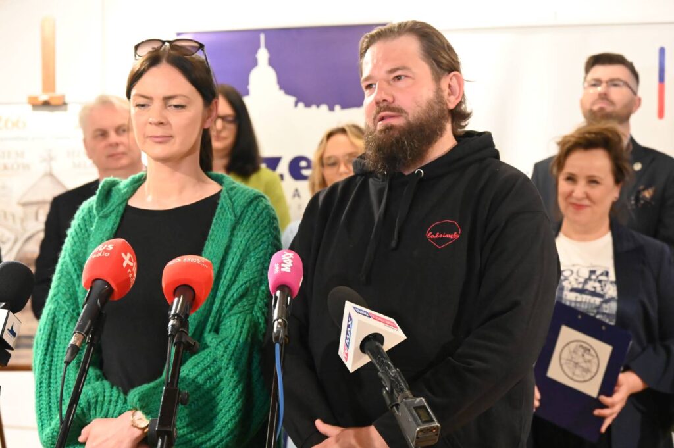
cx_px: 337
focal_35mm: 90
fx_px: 1684
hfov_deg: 22.6
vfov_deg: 15.2
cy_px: 224
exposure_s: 1/160
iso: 12800
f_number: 6.3
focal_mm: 90
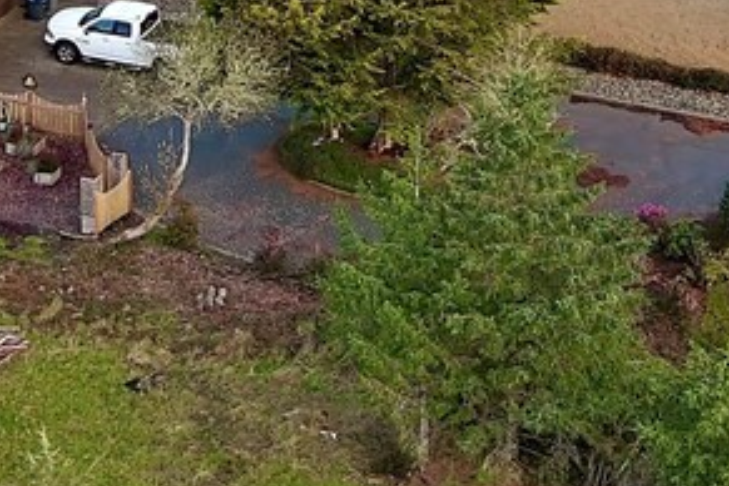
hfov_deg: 12.2
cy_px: -395
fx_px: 3422
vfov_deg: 7.9
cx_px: 279
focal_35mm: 169
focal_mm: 10.57
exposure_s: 1/392
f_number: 2.8
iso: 100
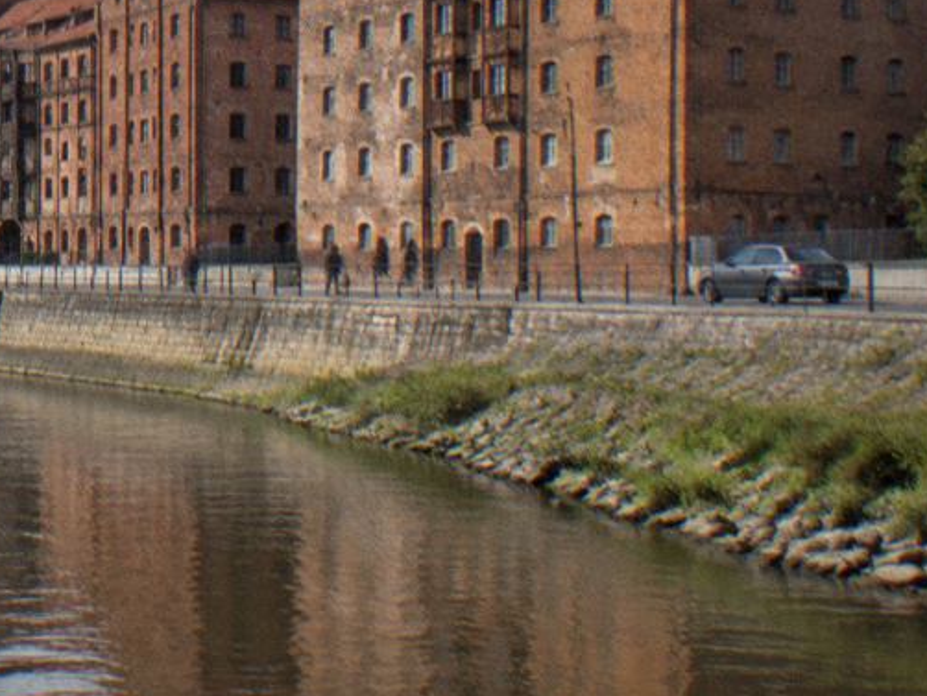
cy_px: 177
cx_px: 72
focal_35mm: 67
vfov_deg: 21.8
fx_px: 1795
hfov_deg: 27.8
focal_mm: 35
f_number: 11
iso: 100
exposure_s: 1/125
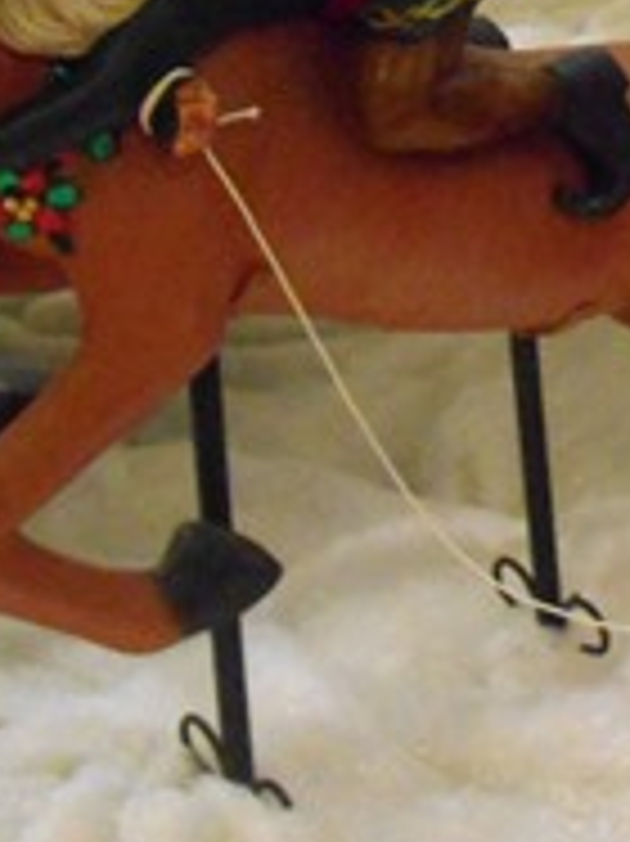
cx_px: 900
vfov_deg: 21.0
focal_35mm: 89
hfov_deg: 15.5
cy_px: -63
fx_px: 2162
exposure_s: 1/10
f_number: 3.2
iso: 800
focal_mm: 4.6
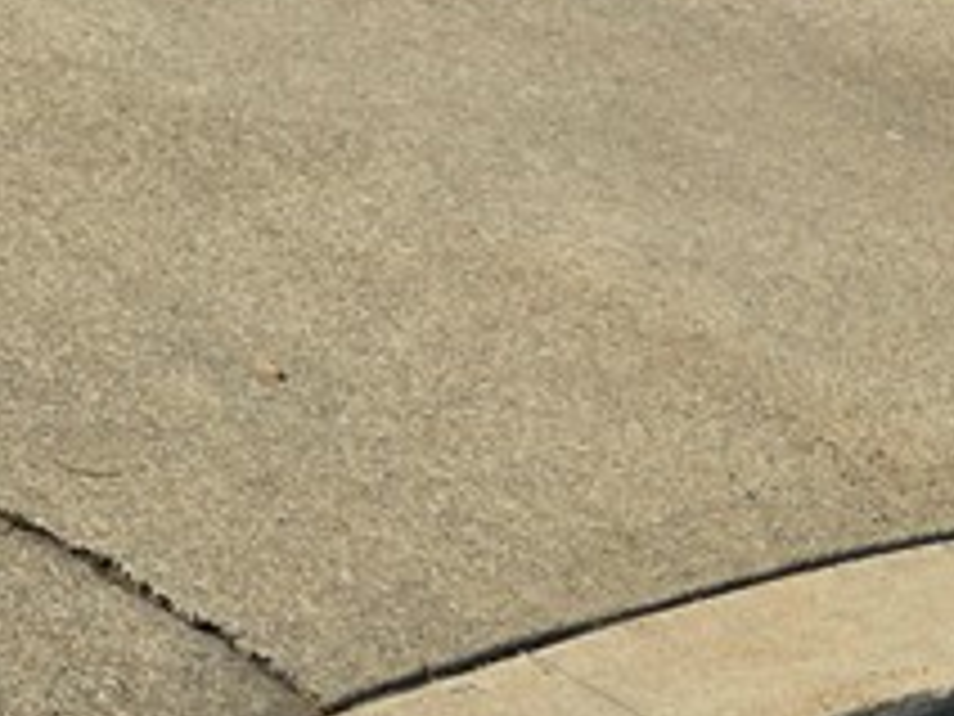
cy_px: -932
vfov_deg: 11.4
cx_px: -1233
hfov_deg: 13.6
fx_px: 3059
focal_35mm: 111
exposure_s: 1/944
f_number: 1.7
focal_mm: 6.3
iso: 12
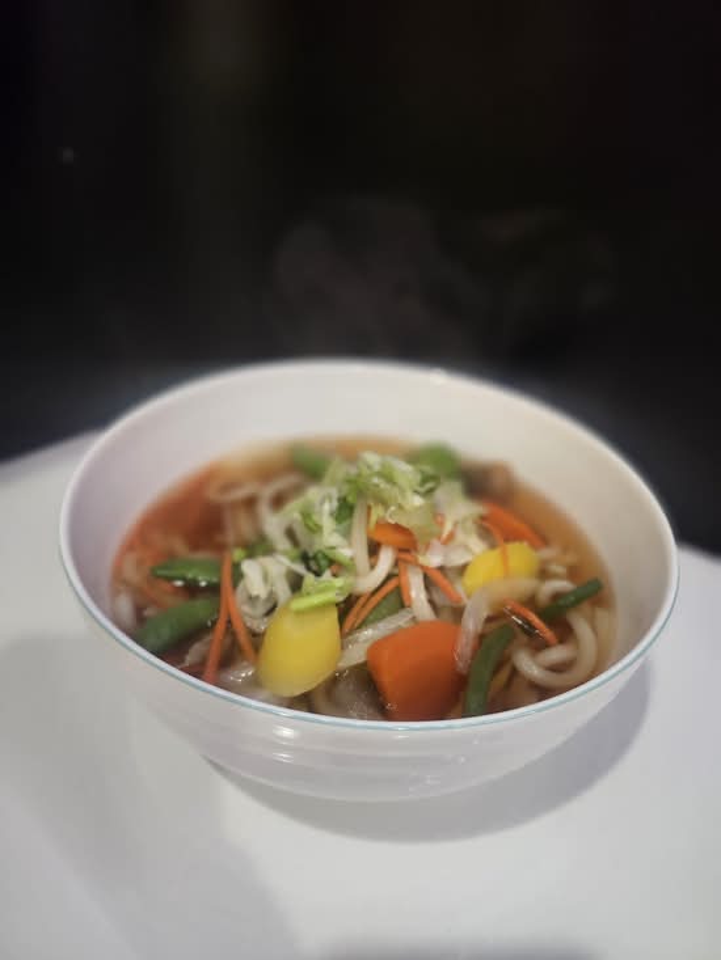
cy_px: 480
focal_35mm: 23
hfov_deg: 58.9
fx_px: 639
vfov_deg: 73.9
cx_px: 360
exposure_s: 1/100
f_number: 1.8
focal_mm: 5.54
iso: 250
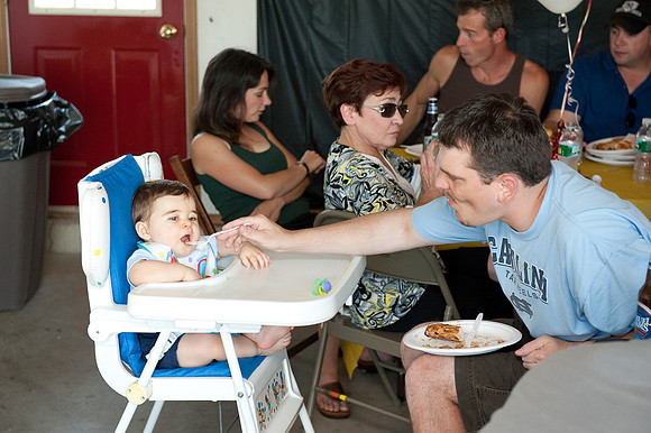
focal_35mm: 70
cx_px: 326
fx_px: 1265
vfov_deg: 19.4
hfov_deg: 28.9
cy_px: 216
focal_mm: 70
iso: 2500
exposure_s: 1/500
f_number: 4.5
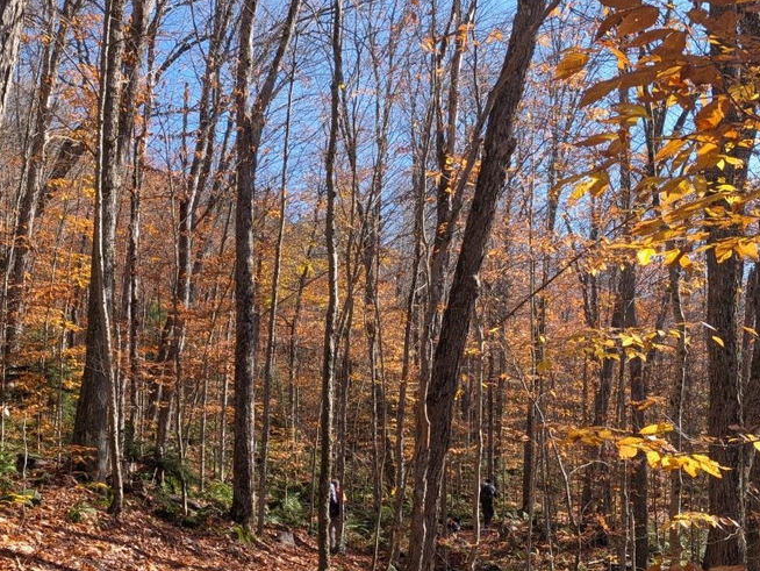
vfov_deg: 35.6
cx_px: 392
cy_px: 387
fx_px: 879
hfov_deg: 46.8
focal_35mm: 40
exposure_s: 1/397
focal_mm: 4.53
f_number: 1.7
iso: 28
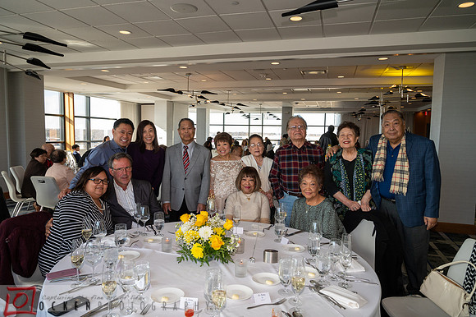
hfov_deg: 70.5
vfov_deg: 50.4
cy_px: 158
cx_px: 238
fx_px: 337
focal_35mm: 26
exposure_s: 1/250
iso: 1000
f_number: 5.6
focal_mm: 25.5
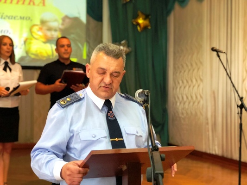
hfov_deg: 33.8
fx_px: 407
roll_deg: +0.7
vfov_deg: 25.7
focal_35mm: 57
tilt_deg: -0.7
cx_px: 124
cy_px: 92
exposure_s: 1/50
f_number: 2.8
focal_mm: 6.6
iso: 800
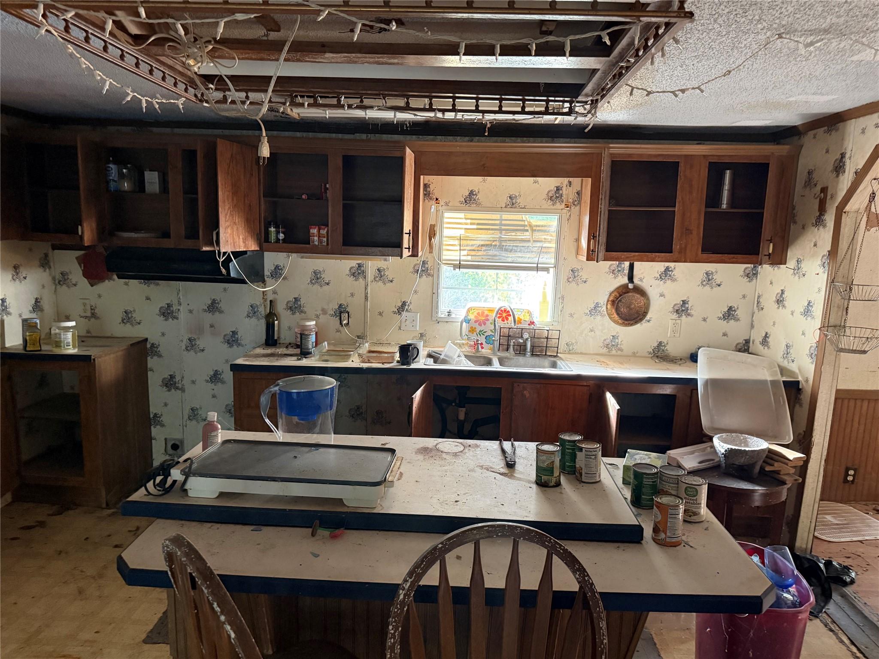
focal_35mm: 24
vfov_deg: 56.8
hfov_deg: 71.6
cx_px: 440
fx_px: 609
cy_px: 330
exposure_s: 1/60
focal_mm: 6.76
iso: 800
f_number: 1.78
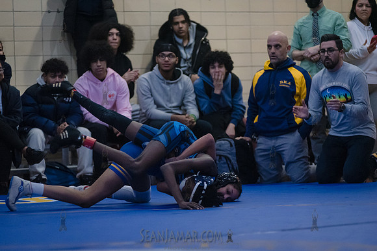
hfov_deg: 11.9
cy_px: 140
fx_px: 1815
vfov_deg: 7.9
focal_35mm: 173
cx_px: 179
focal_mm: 155
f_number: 3.2
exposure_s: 1/400
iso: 6400
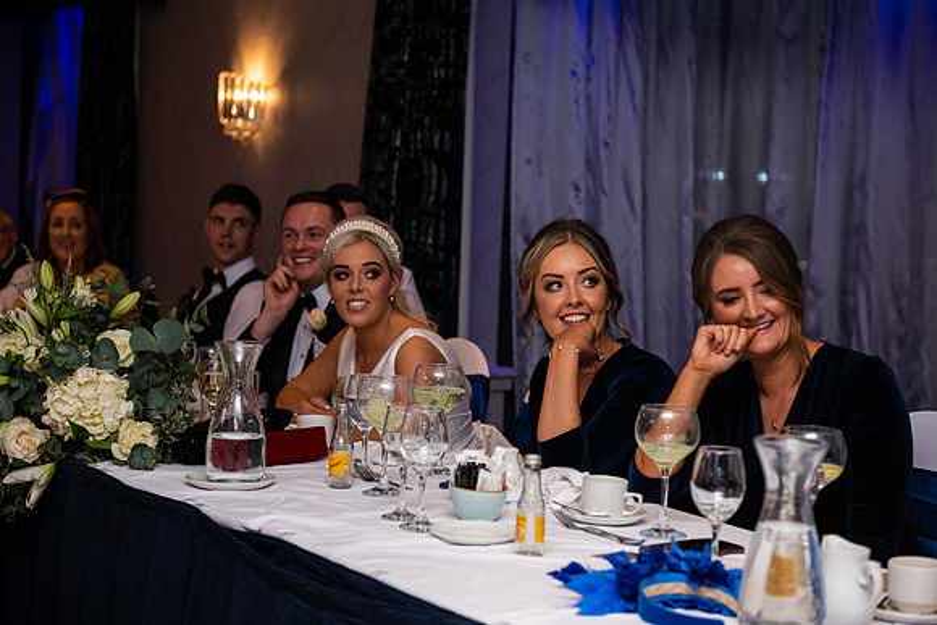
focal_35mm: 70
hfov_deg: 28.8
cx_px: 468
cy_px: 312
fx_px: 1822
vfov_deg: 19.5
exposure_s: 1/160
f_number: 3.5
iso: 640
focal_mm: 70
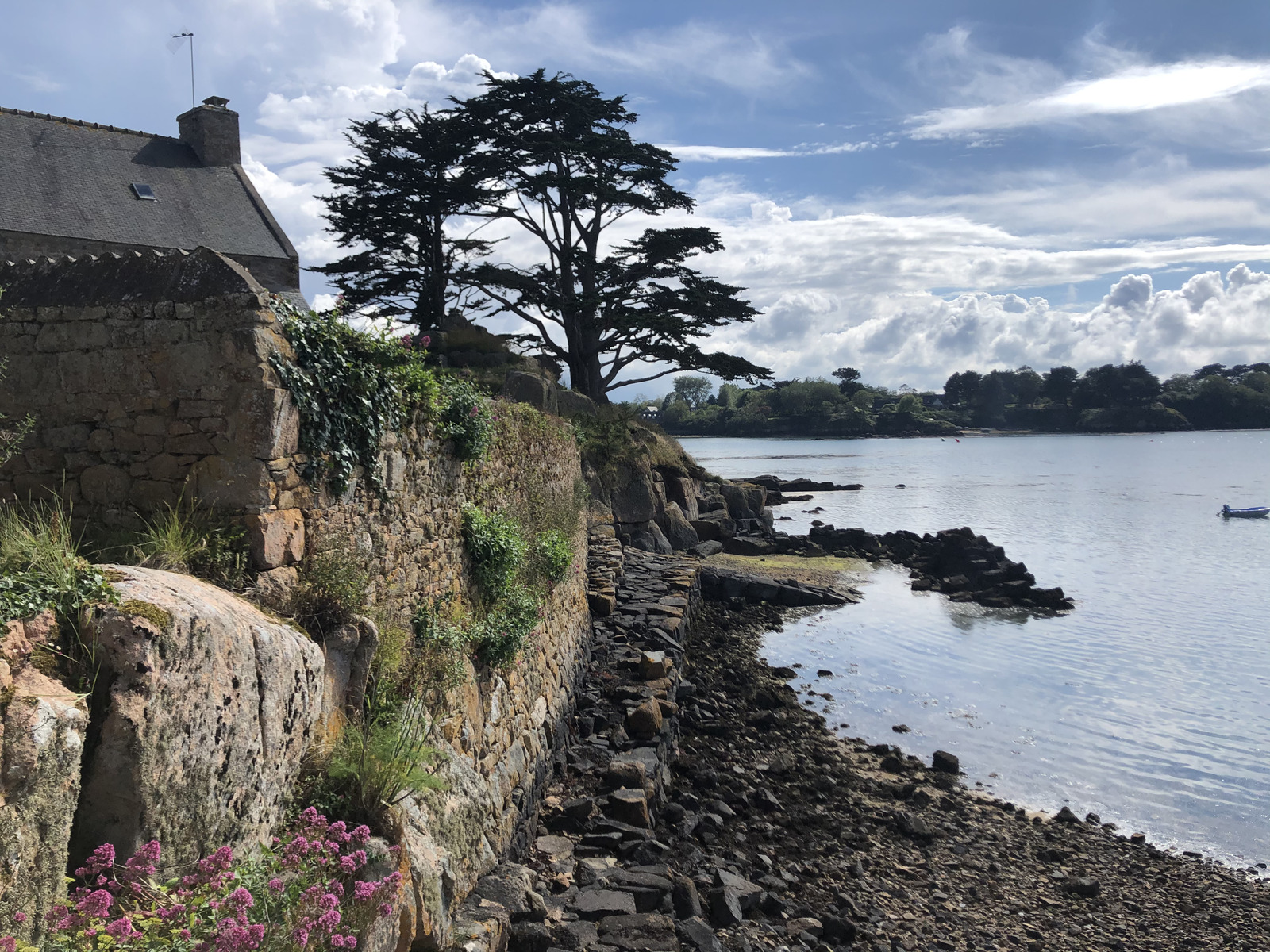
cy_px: 476
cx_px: 635
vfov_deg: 49.7
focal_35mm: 28
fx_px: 1027
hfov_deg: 63.4
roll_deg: +1.5
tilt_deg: -2.9
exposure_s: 1/4049
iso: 20
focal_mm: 4
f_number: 1.8
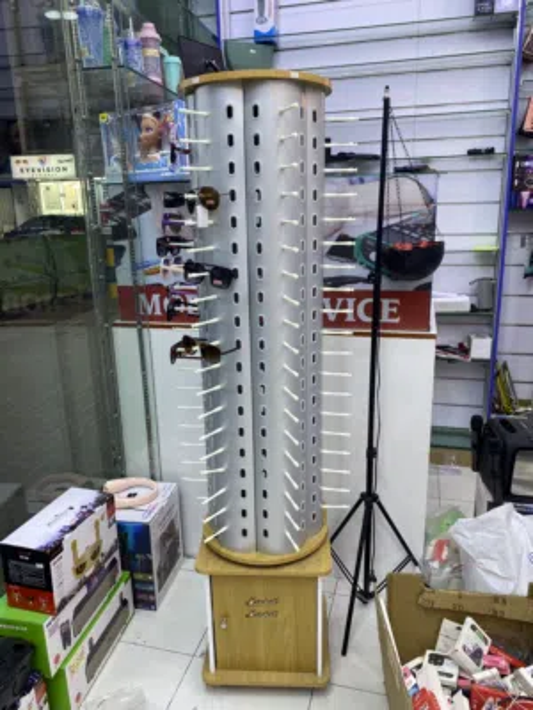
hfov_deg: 53.1
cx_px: 266
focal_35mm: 26
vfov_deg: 67.3
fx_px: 534
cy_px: 355
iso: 64
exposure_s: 1/100
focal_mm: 4.25
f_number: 1.8
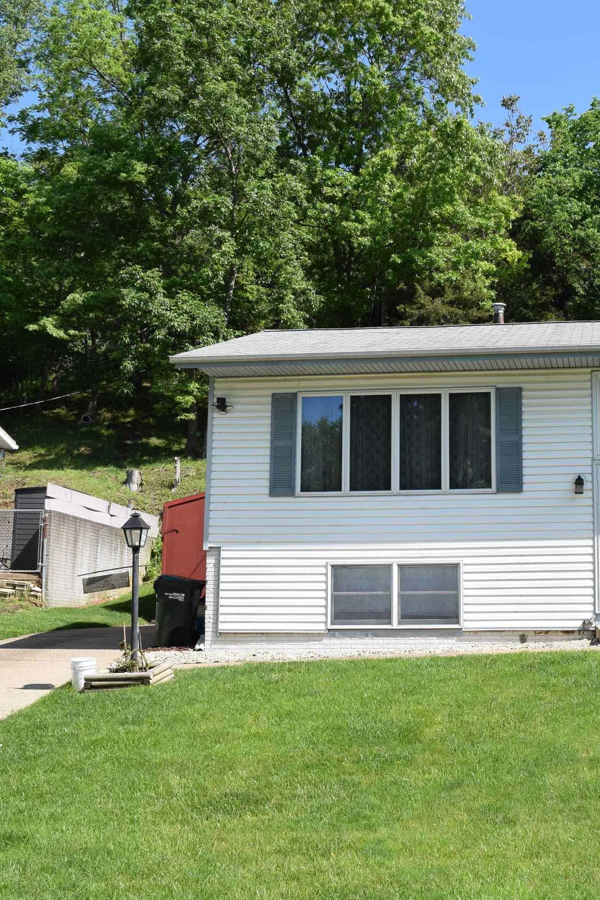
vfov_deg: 39.6
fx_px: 1249
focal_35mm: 50
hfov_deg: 26.4
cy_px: 447
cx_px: 495
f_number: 9
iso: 200
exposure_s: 1/320
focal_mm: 22
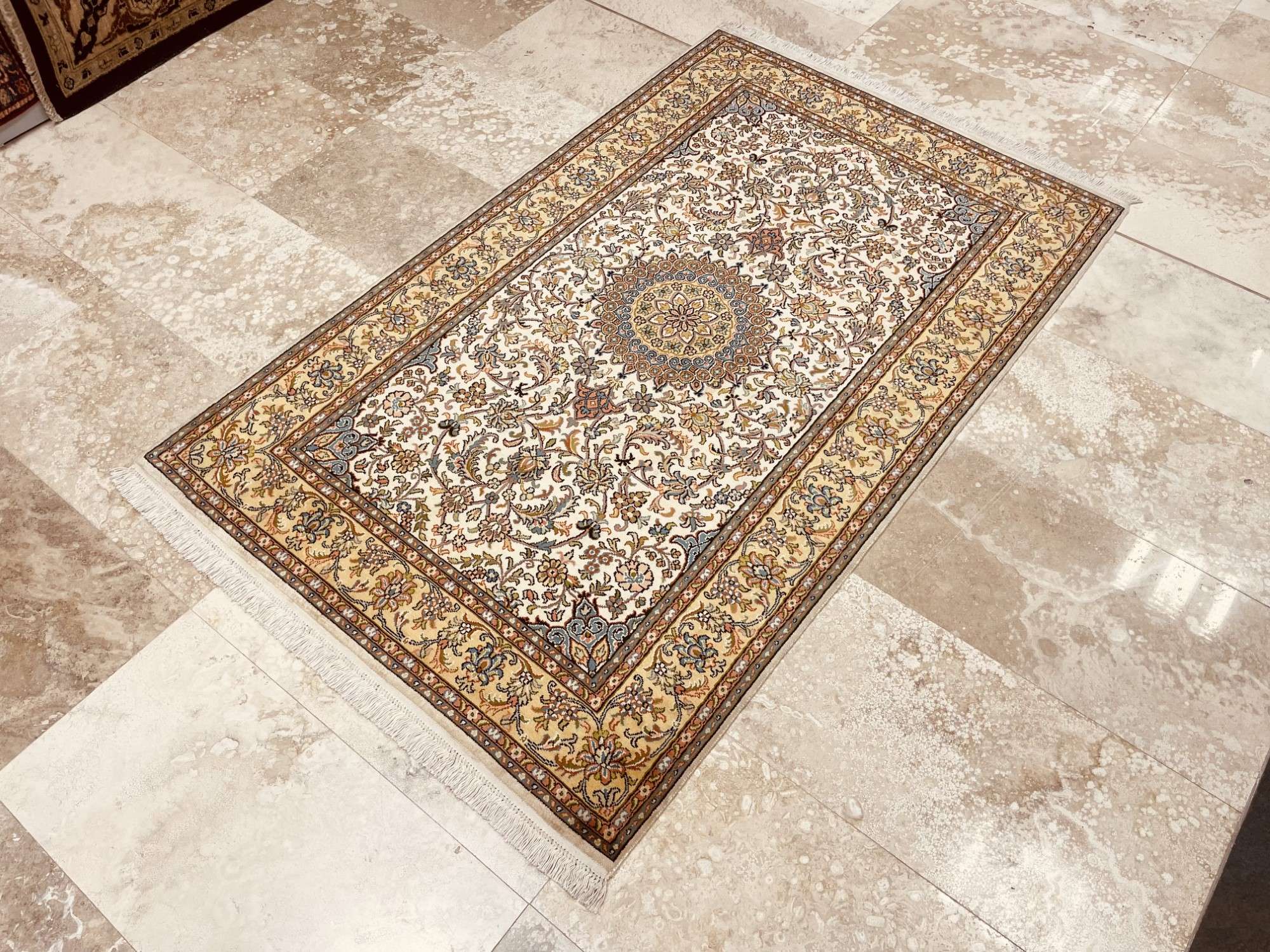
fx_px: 954
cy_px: 476
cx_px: 635
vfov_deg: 53.1
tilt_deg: -55.1
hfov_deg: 67.3
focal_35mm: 26
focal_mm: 4.2
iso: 64
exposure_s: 1/100
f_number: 1.6
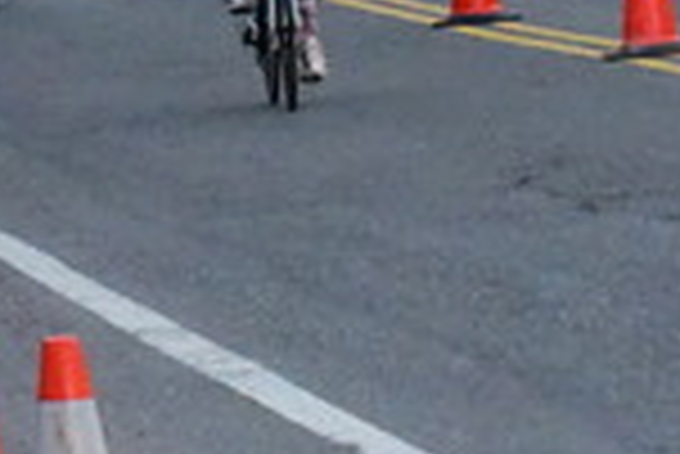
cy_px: -191
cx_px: 279
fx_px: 11684
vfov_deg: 2.2
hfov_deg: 3.3
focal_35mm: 618
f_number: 16
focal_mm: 120
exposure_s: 1/3200
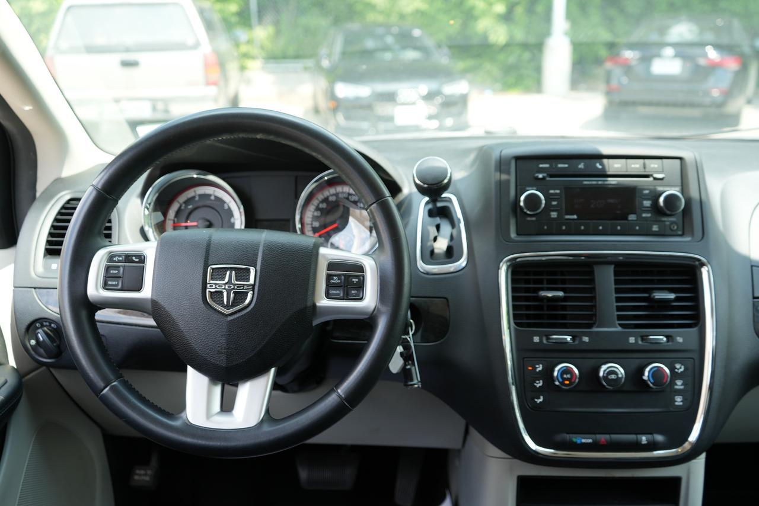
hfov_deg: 57.2
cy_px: 253
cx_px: 380
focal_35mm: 33
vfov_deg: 40.0
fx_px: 696
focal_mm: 33
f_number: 4
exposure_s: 1/60
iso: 100
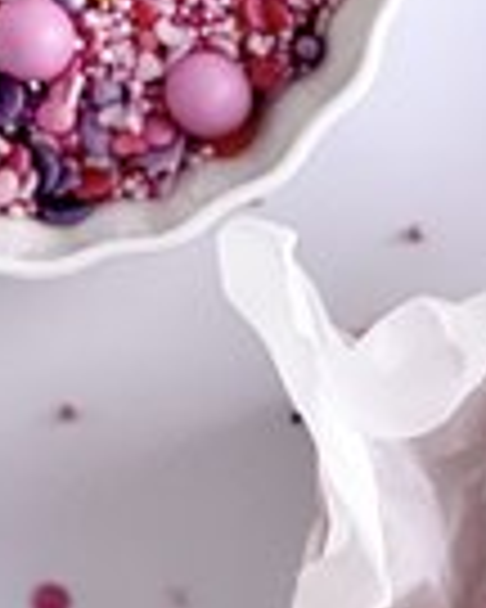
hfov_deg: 5.6
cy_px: 937
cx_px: 1012
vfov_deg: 7.0
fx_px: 4872
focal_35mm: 271
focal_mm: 6
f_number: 2
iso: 80
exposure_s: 1/120
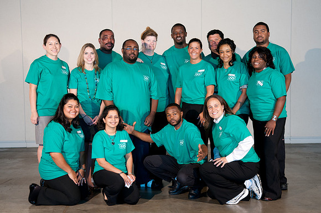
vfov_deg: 20.6
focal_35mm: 66
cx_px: 160
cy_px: 106
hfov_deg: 30.6
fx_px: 588
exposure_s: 1/60
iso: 500
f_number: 2.8
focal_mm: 44
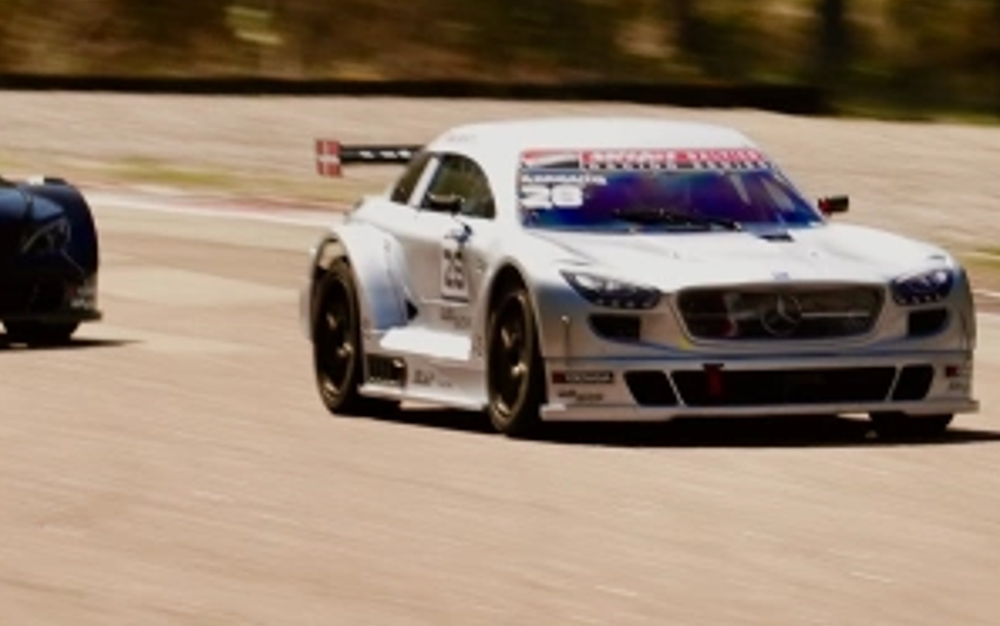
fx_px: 14071
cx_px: 680
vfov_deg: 2.5
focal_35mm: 516
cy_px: 44
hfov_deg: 4.1
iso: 640
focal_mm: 188
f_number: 4
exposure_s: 1/60
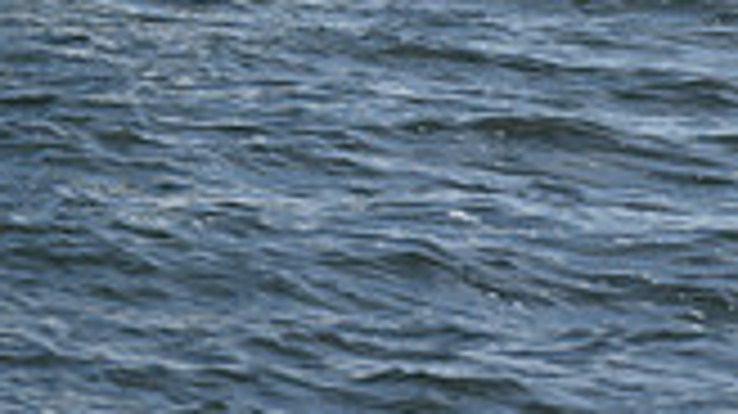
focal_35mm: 378
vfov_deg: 3.1
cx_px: -88
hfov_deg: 5.7
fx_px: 7392
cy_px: -824
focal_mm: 102
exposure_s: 1/1000
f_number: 10
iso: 320
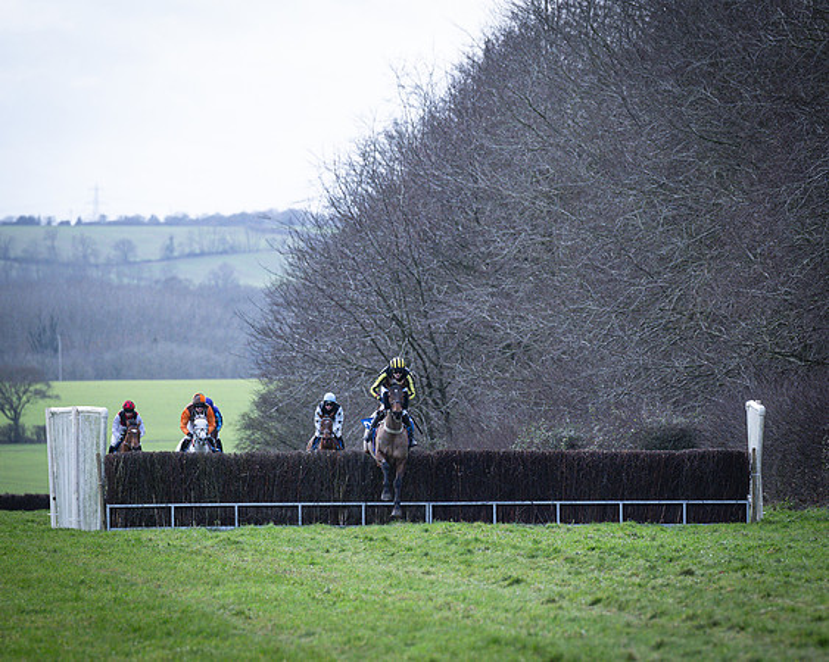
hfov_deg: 4.7
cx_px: 574
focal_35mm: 413
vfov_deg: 3.7
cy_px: 284
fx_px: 10120
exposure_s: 1/1250
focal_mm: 200
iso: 800
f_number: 4
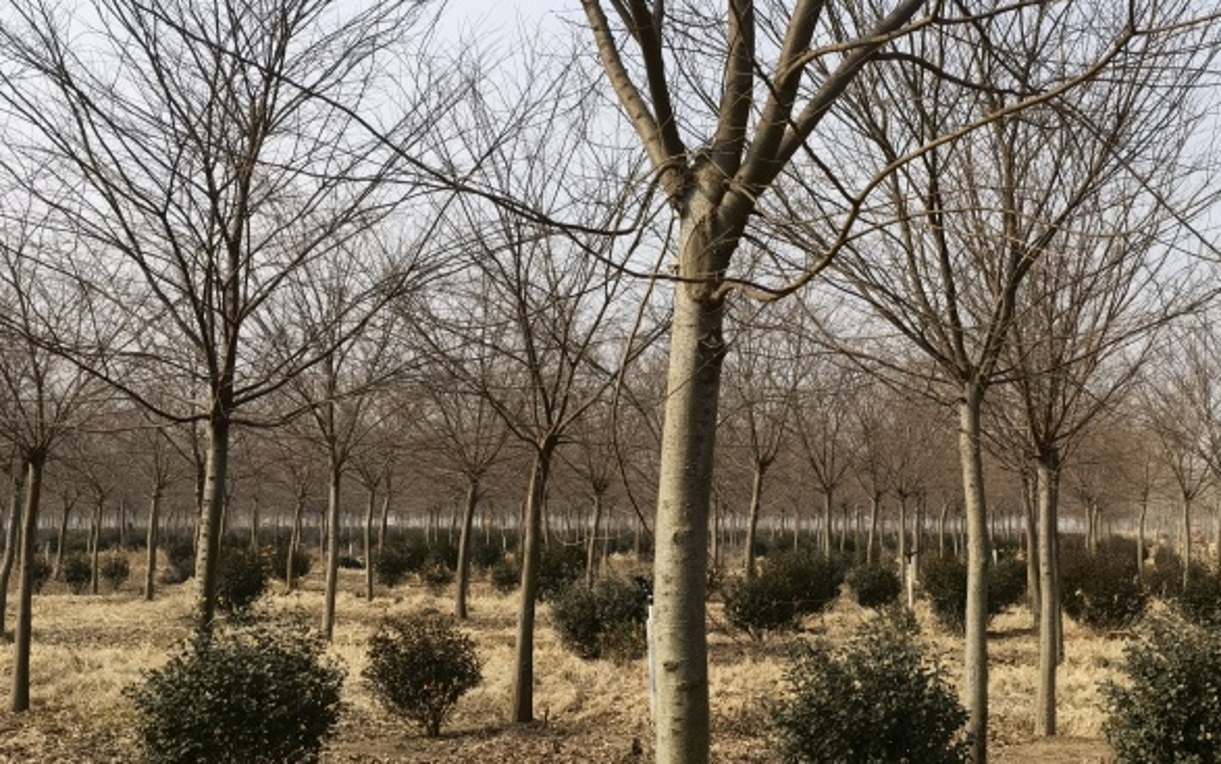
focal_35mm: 52
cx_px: 765
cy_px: 268
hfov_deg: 38.6
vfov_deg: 24.8
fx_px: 1731
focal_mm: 6.67
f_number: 1.9
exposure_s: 1/2959
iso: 50
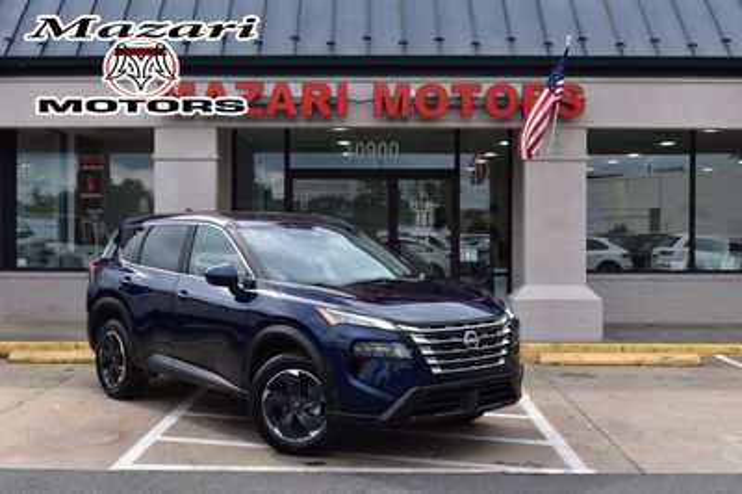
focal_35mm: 48
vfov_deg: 28.0
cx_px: 371
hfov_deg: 41.1
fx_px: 988
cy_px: 247
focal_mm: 32
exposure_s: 1/320
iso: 400
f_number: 10
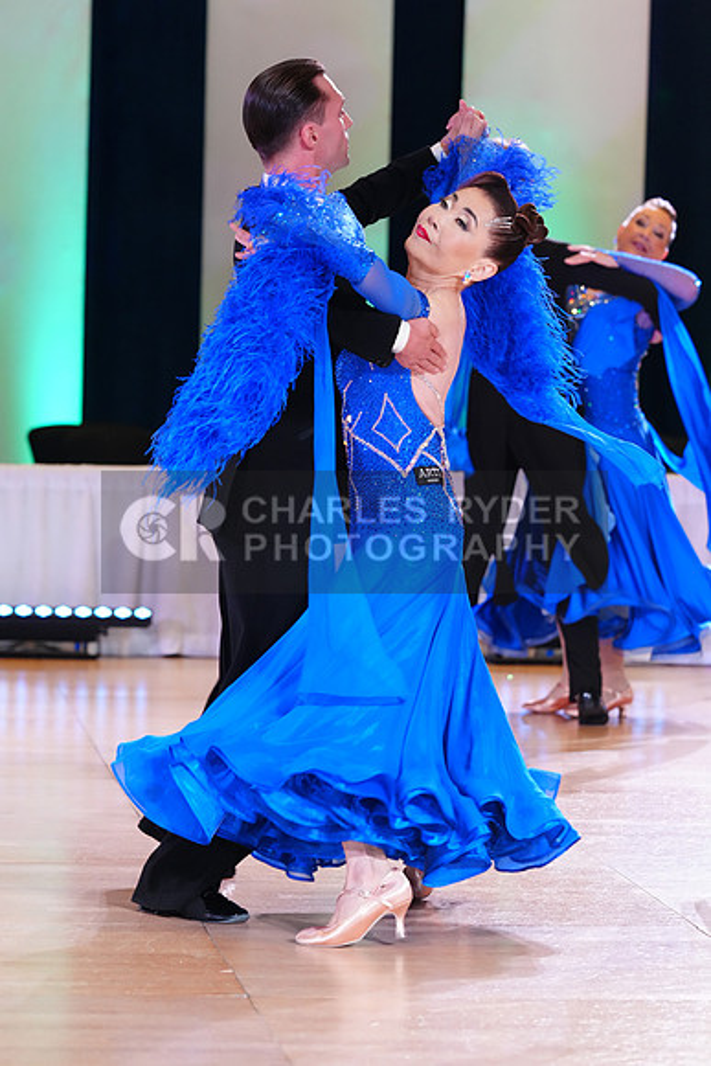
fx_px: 4085
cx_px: 356
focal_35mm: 138
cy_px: 533
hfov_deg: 9.9
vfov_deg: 14.9
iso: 3200
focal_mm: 138
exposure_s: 1/250
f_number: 4.5
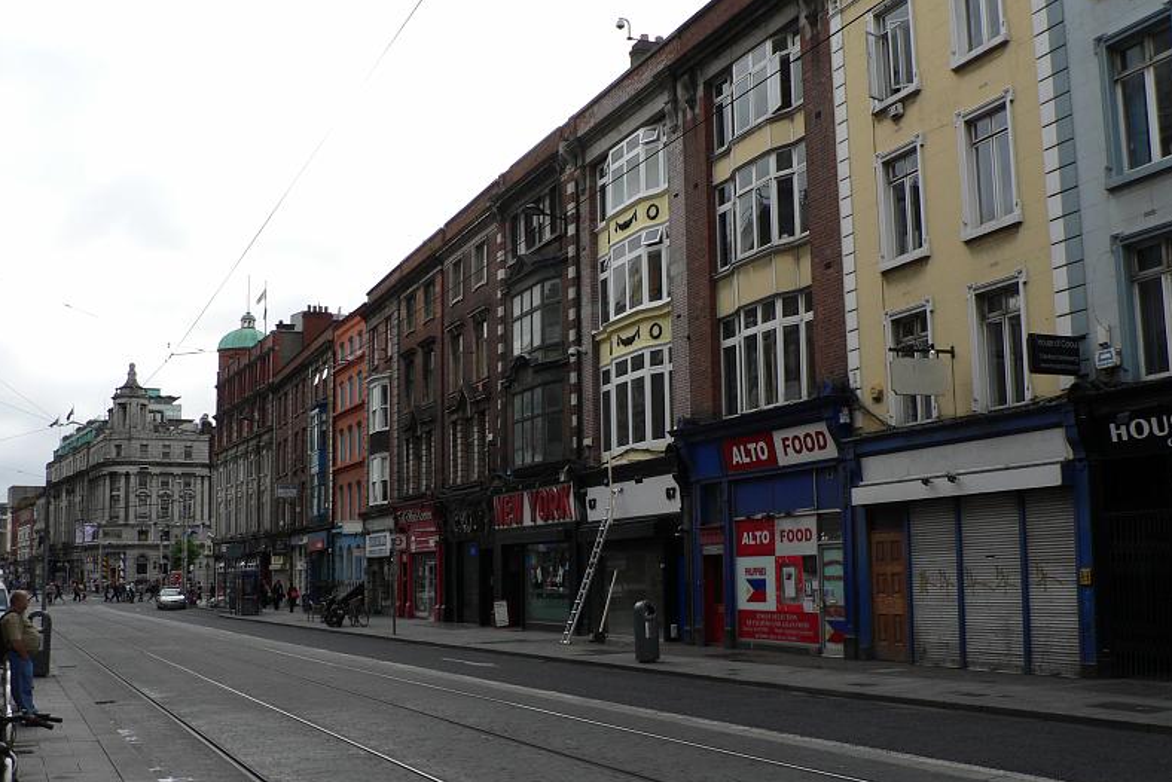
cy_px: 431
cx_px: 586
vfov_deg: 35.1
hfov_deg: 50.7
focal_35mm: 38
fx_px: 1237
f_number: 4.5
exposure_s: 1/400
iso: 80
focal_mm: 6
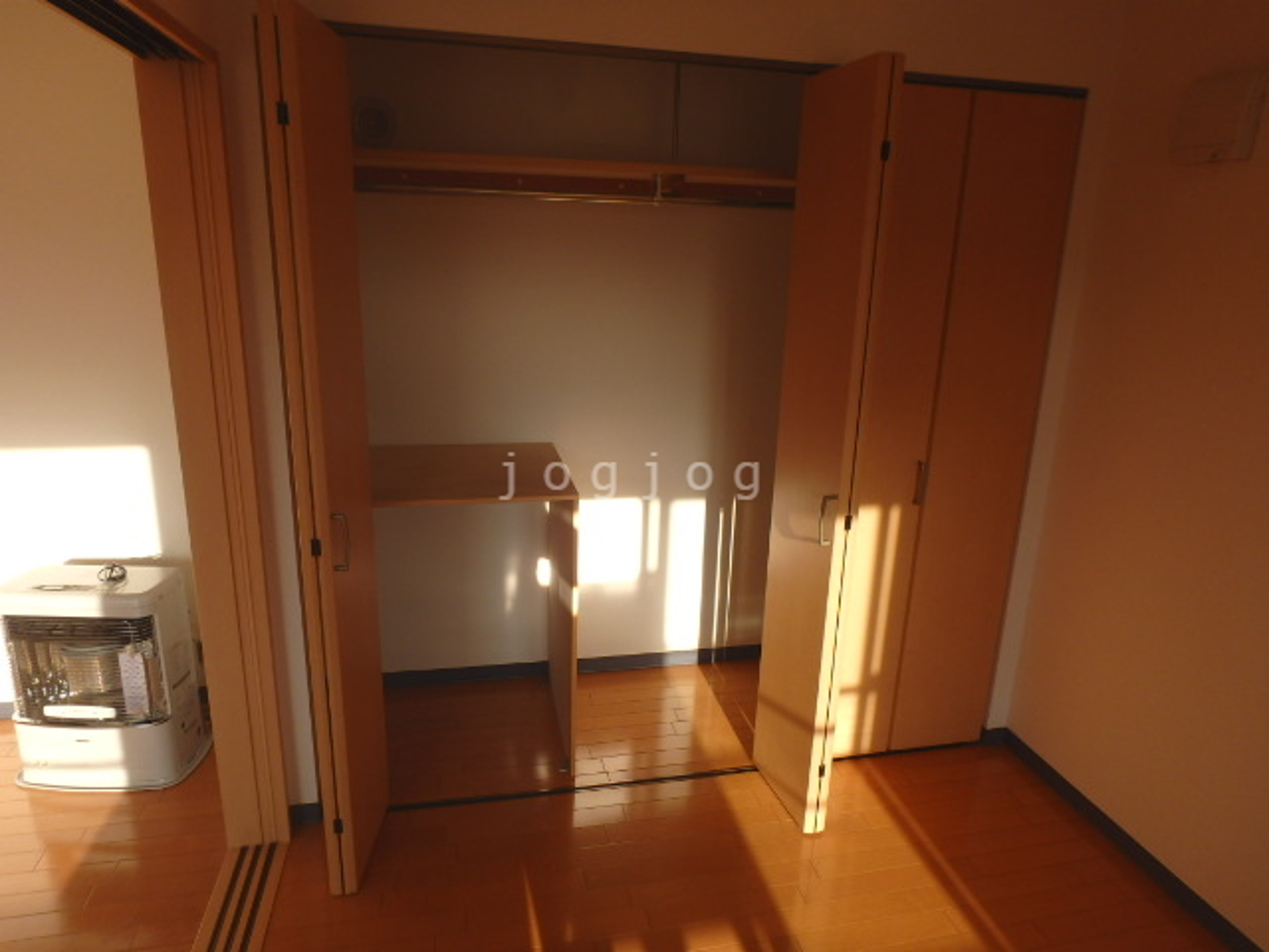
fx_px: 770
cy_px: 476
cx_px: 634
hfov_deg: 79.0
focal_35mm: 21
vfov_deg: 63.4
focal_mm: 3.7
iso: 125
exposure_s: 1/160
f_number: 3.5
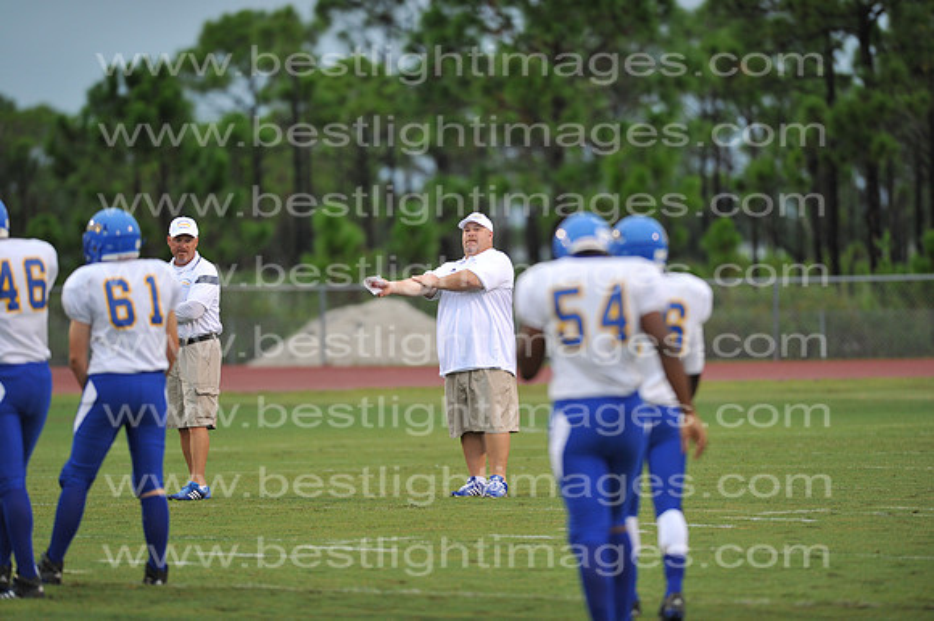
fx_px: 7779
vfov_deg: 4.6
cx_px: 467
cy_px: 310
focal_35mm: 300
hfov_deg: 6.9
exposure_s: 1/800
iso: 1250
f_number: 3.2
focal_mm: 300
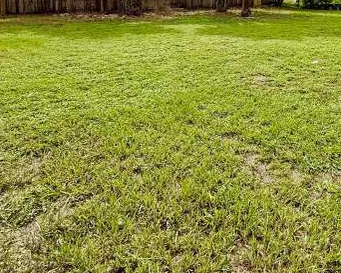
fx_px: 323
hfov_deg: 53.6
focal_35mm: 32
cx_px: 248
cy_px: 19
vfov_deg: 41.5
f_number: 2.2
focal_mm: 2.22
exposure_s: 1/2611
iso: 80
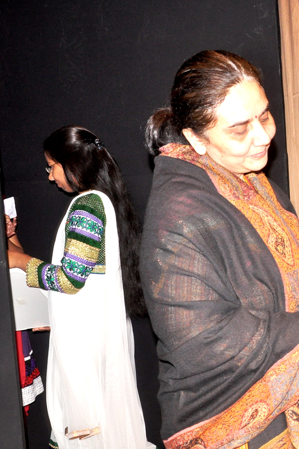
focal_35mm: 60
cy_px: 228
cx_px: 344
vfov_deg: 33.4
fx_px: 747
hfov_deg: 21.3
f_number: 6.3
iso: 800
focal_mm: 26
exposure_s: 1/50
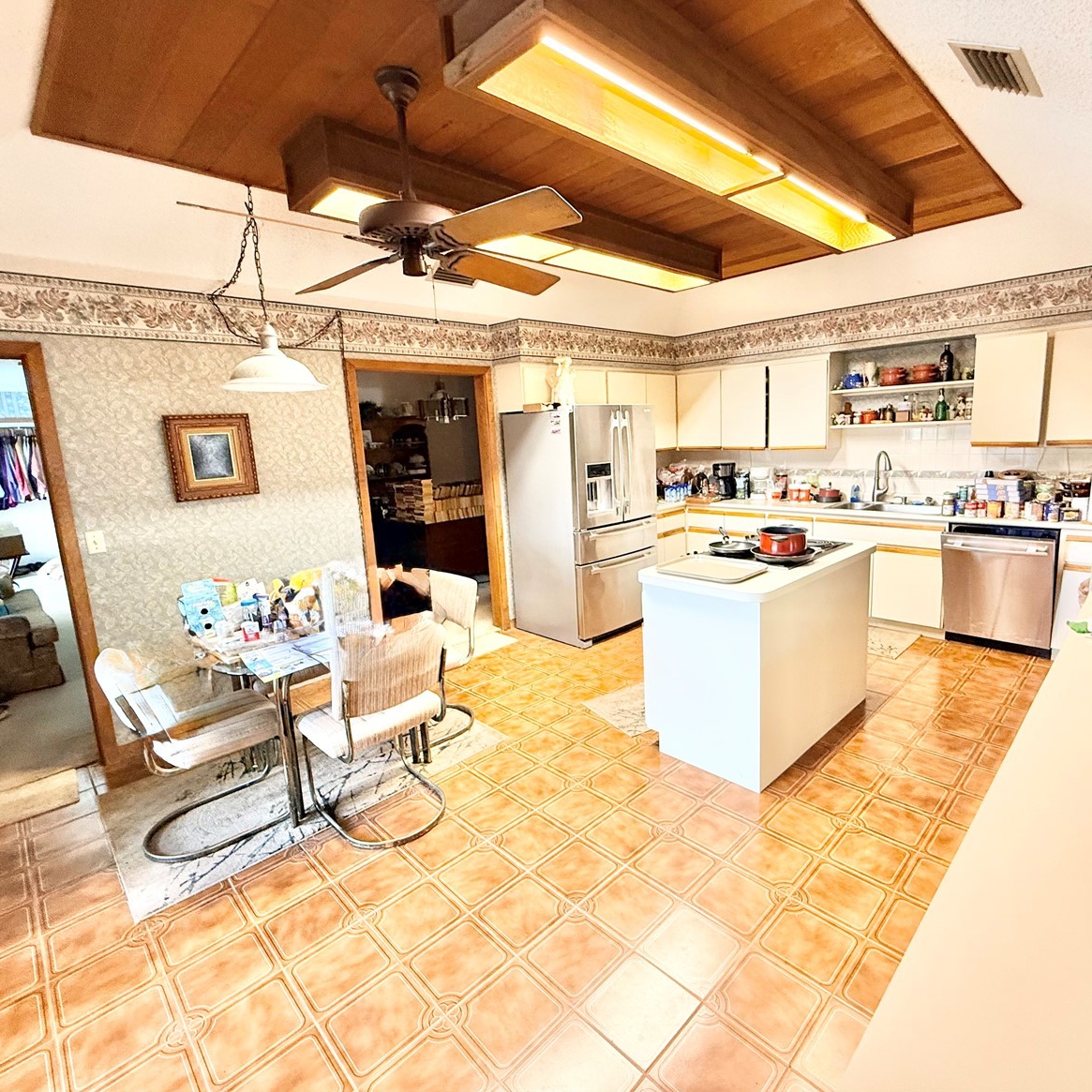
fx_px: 607
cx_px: 597
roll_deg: +2.9
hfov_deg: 83.7
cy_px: 531
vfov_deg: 83.9
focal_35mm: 17
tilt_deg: -9.8
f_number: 2.2
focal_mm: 2.22
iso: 250
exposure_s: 1/60
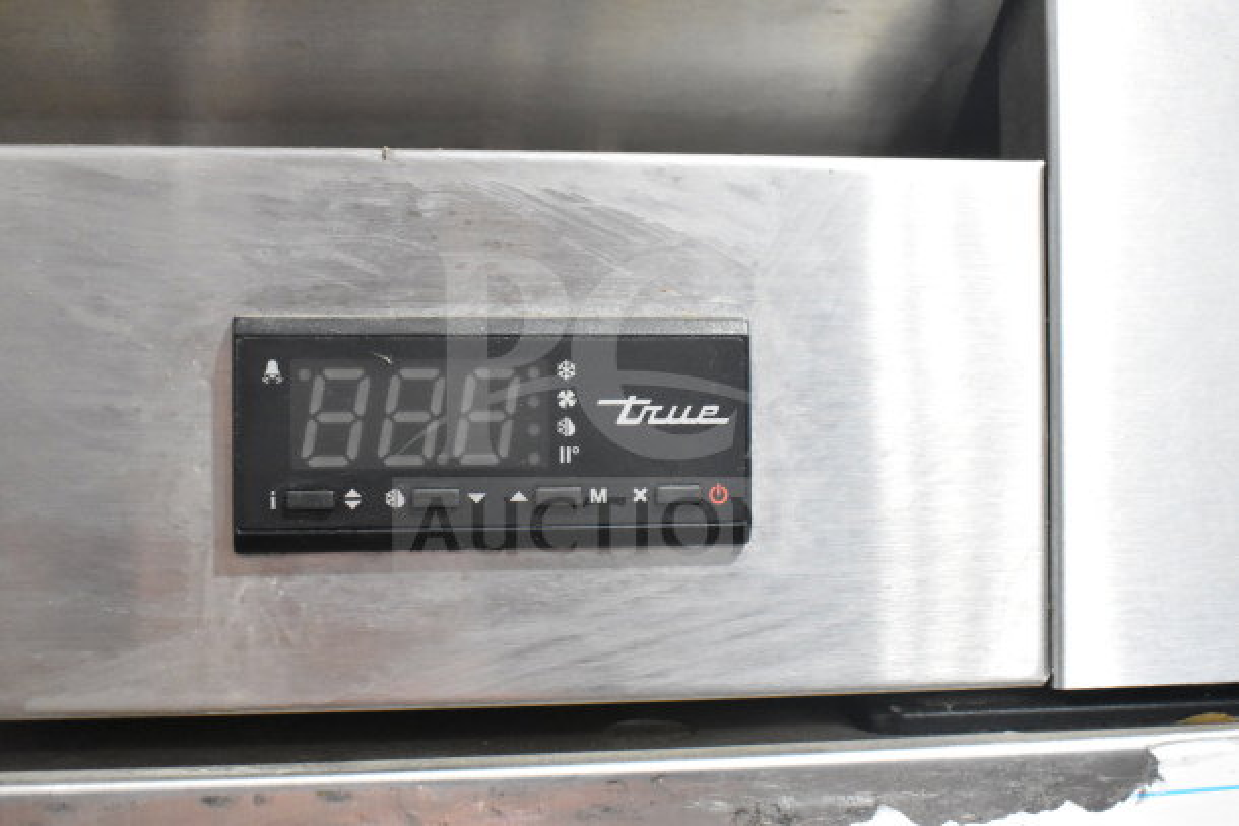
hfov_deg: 46.4
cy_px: 413
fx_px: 1446
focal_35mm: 42
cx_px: 620
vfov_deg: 31.9
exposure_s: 1/160
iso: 6400
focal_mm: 28
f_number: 6.3
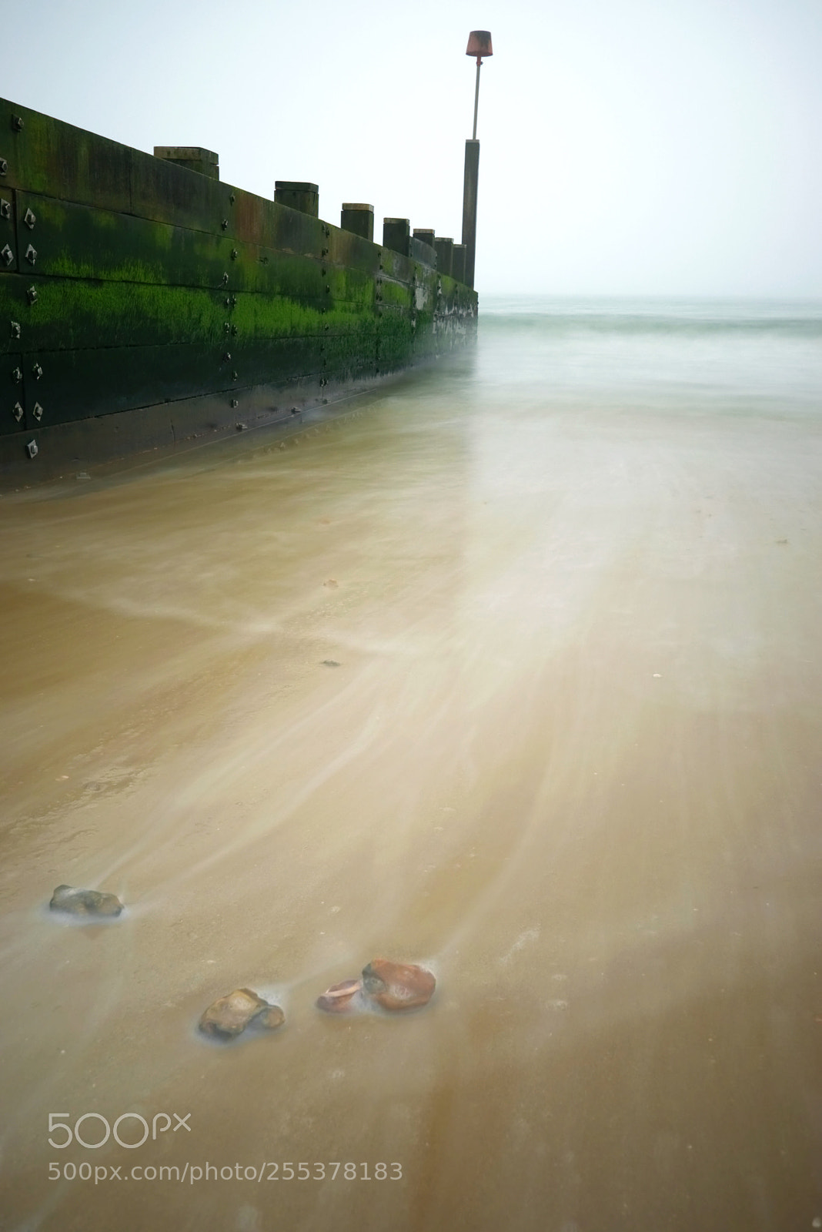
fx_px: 1027
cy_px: 616
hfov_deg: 43.6
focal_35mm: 30
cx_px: 411
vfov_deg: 61.9
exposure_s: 6
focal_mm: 20
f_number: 8
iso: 100
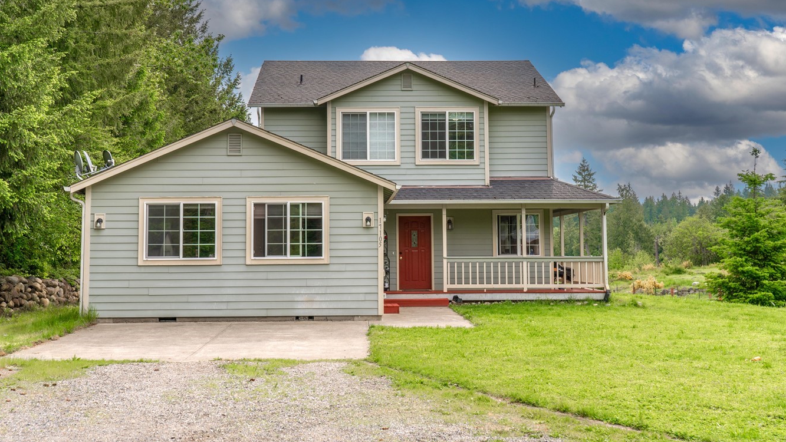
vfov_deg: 24.8
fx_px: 1000
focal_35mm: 48
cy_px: 162
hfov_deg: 42.9
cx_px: 389
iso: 400
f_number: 7.1
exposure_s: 1/250
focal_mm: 36
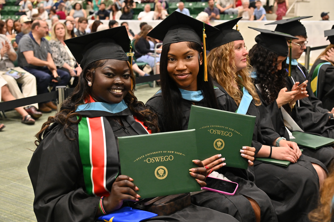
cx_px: 167
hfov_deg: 38.2
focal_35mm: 52
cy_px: 111
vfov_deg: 26.0
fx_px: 482
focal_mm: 52
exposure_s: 1/200
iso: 2500
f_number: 5
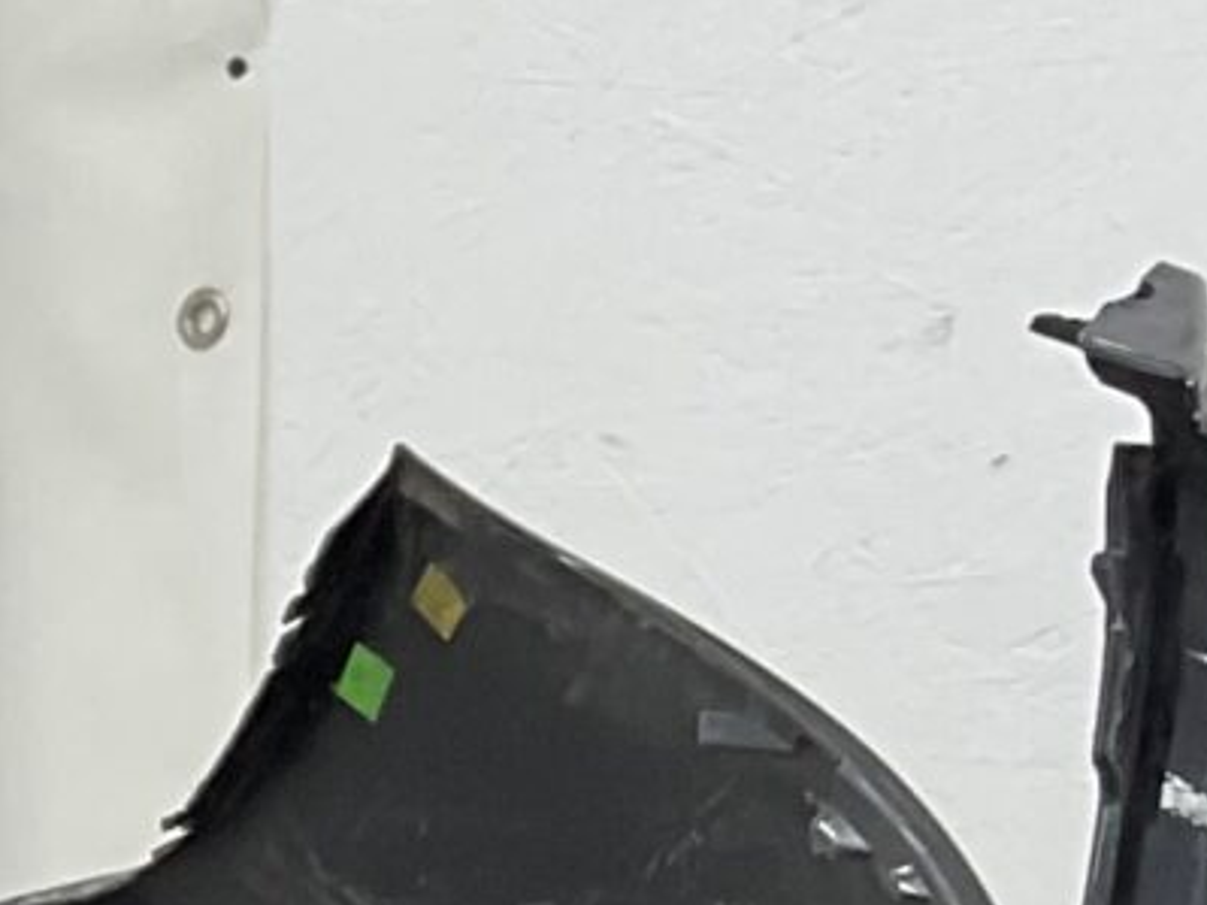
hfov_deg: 9.5
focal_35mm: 186
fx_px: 6484
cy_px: 2173
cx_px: -1652
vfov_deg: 7.5
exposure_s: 1/120
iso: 25
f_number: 1.8
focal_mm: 3
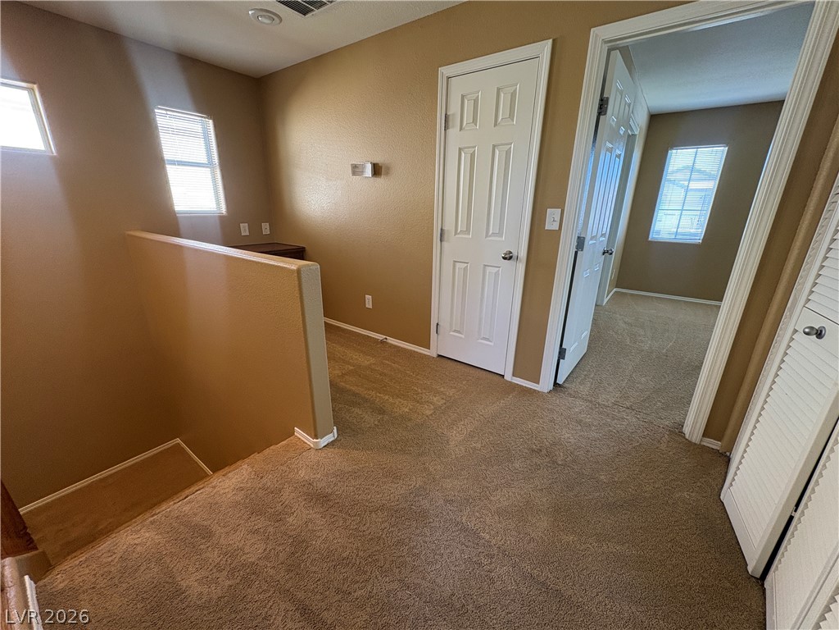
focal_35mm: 14
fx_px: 339
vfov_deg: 85.7
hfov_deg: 102.1
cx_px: 420
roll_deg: -0.6
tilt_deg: -18.2
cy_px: 315
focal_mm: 2.22
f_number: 2.2
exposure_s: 1/60
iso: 200
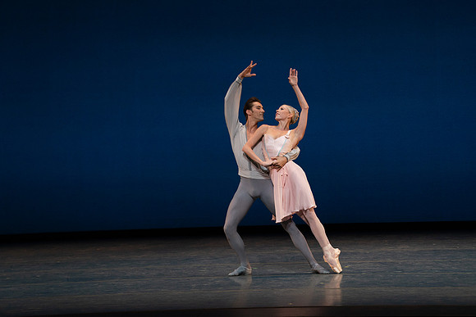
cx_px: 238
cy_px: 158
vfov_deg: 6.9
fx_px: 2645
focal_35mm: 200
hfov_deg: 10.3
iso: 3200
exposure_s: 1/500
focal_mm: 200
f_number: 8
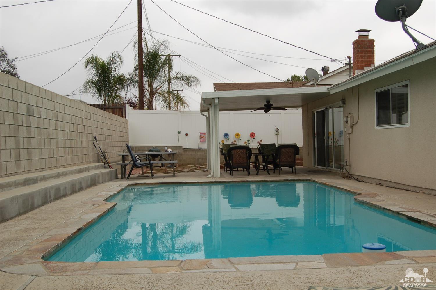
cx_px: 218
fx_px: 472
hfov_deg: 49.6
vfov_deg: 34.1
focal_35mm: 39
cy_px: 145
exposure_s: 1/250
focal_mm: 26
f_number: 8
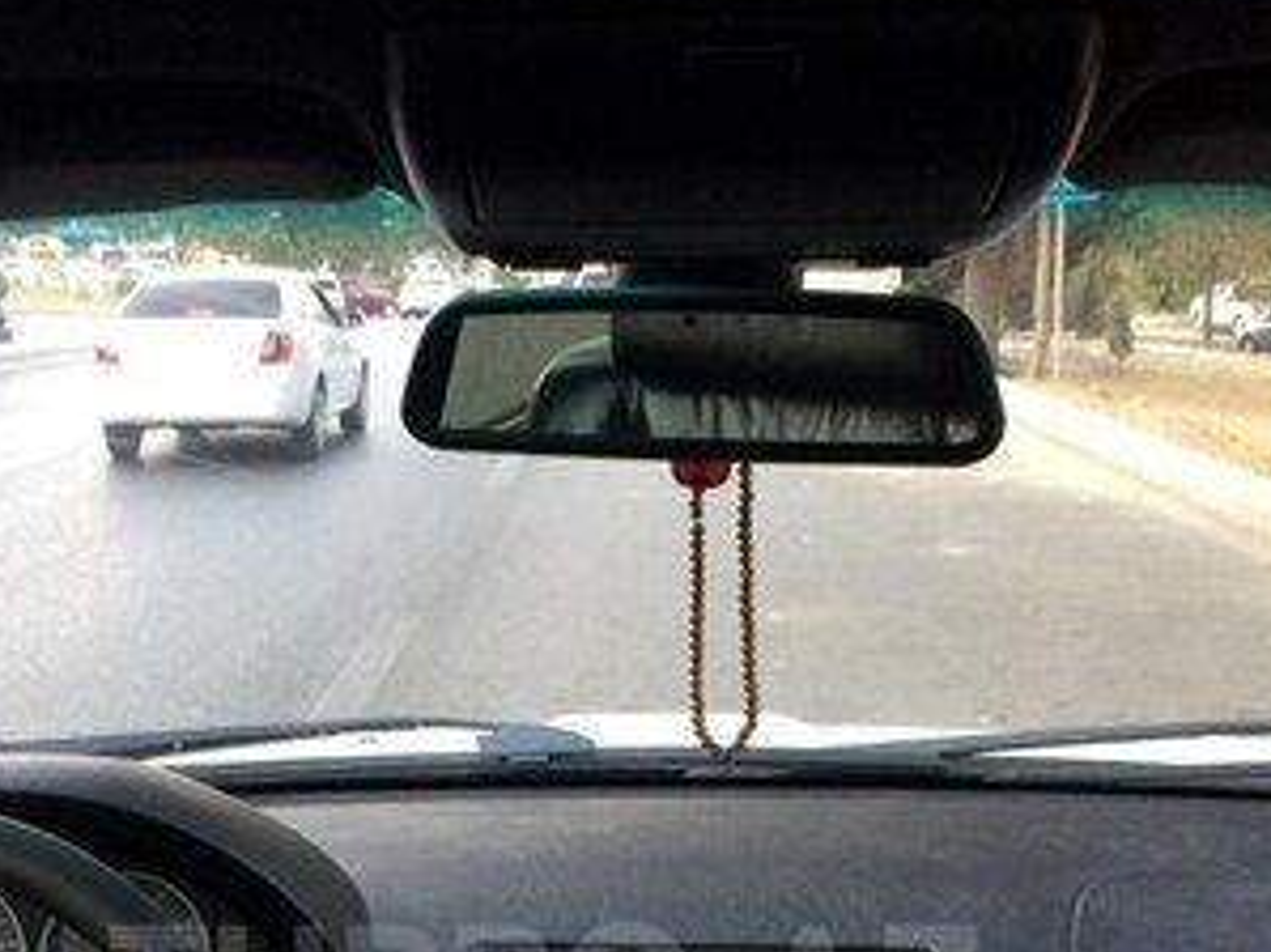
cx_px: 544
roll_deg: +3.9
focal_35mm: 64
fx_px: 2349
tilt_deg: -17.5
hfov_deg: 30.2
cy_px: 988
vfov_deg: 21.9
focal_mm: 4.15
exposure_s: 1/33
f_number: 2.2
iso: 64
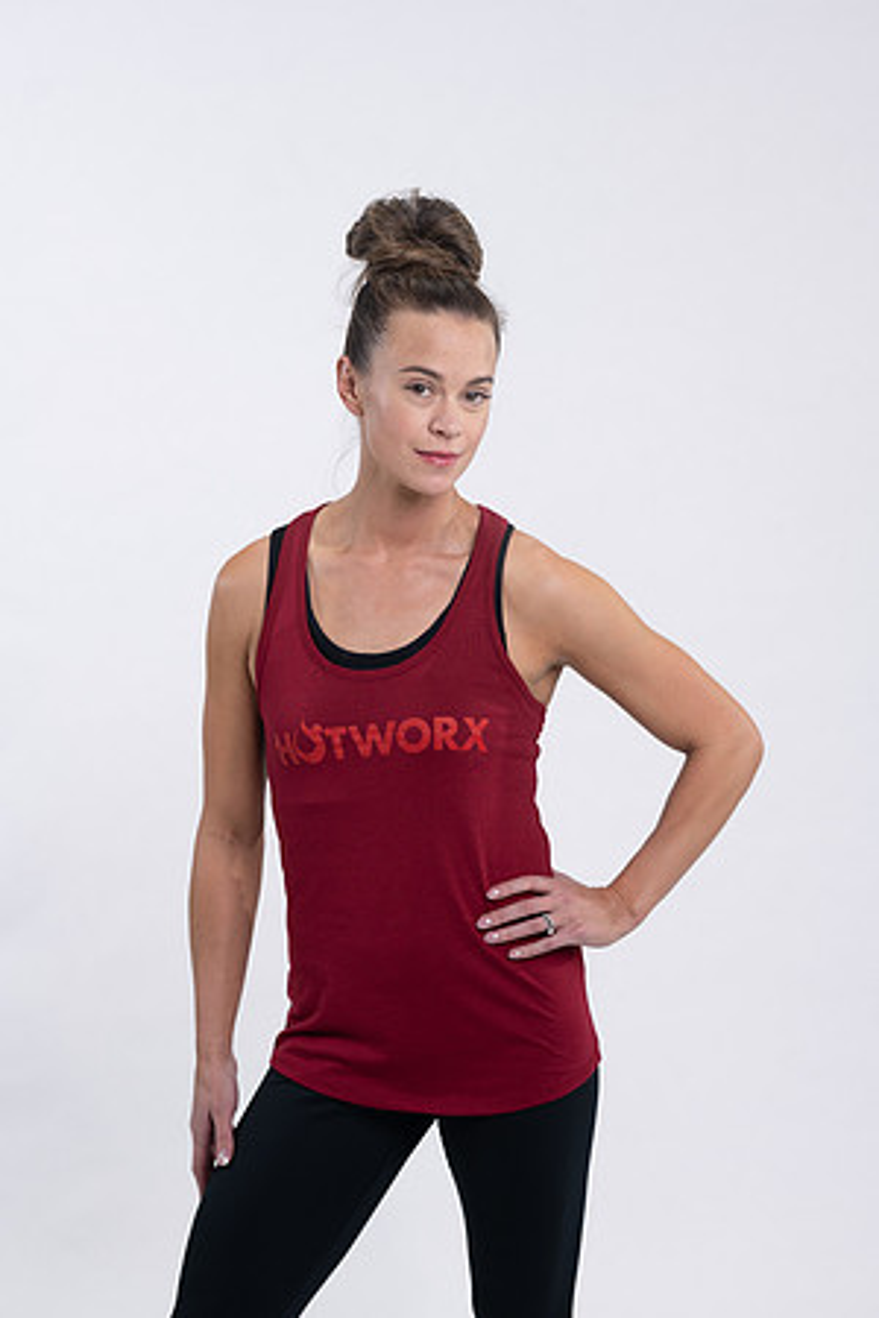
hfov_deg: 16.1
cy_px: 659
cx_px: 440
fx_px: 3113
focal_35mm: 85
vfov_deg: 23.9
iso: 200
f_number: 4
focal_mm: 85
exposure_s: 1/125
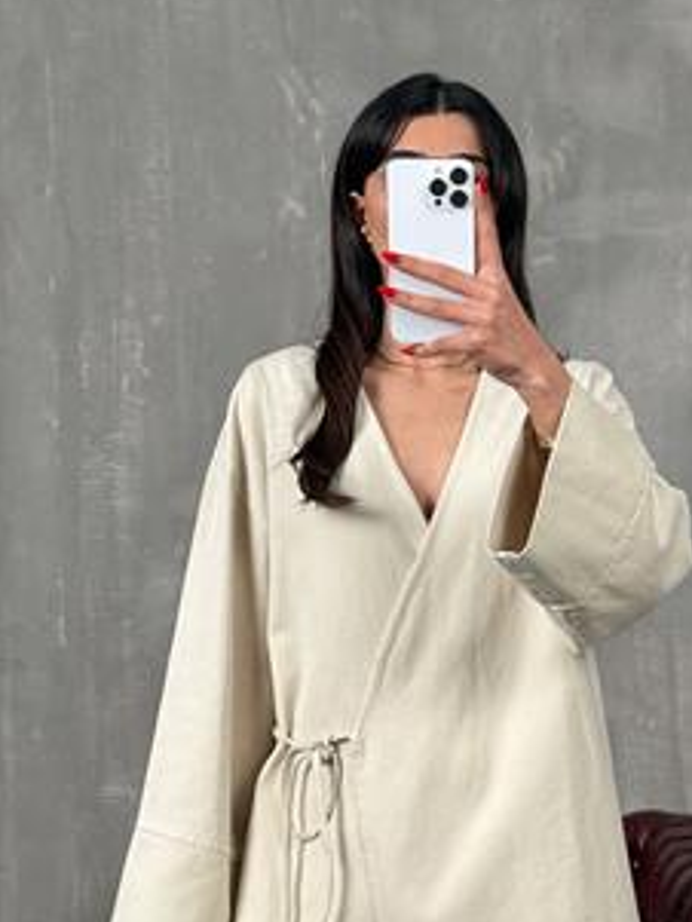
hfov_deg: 19.6
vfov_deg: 25.9
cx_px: 464
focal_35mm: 75
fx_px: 1998
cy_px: 606
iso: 125
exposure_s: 1/121
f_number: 1.78
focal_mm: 6.76
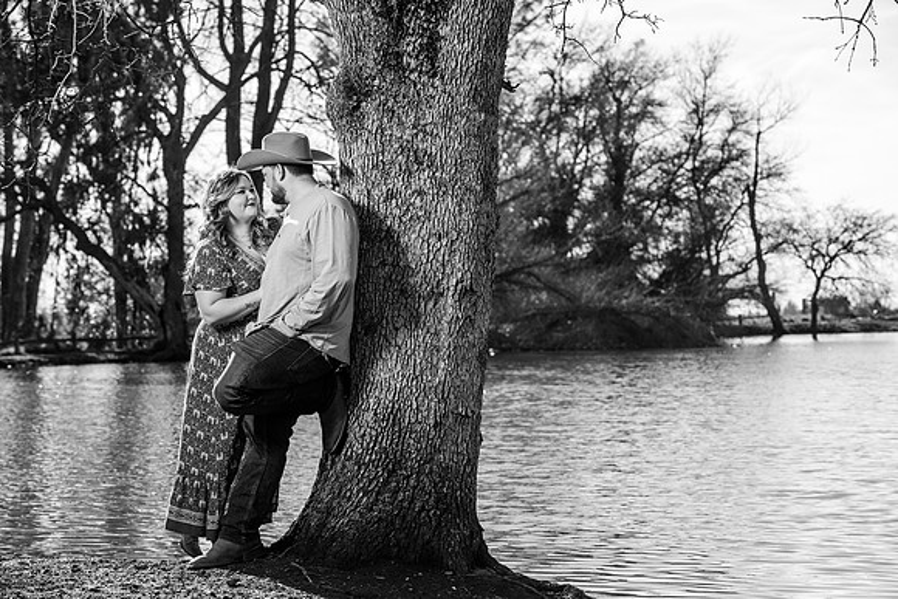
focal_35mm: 120
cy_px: 300
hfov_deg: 17.1
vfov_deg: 11.4
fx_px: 2994
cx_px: 449
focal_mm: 120
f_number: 6.3
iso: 50
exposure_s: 1/250
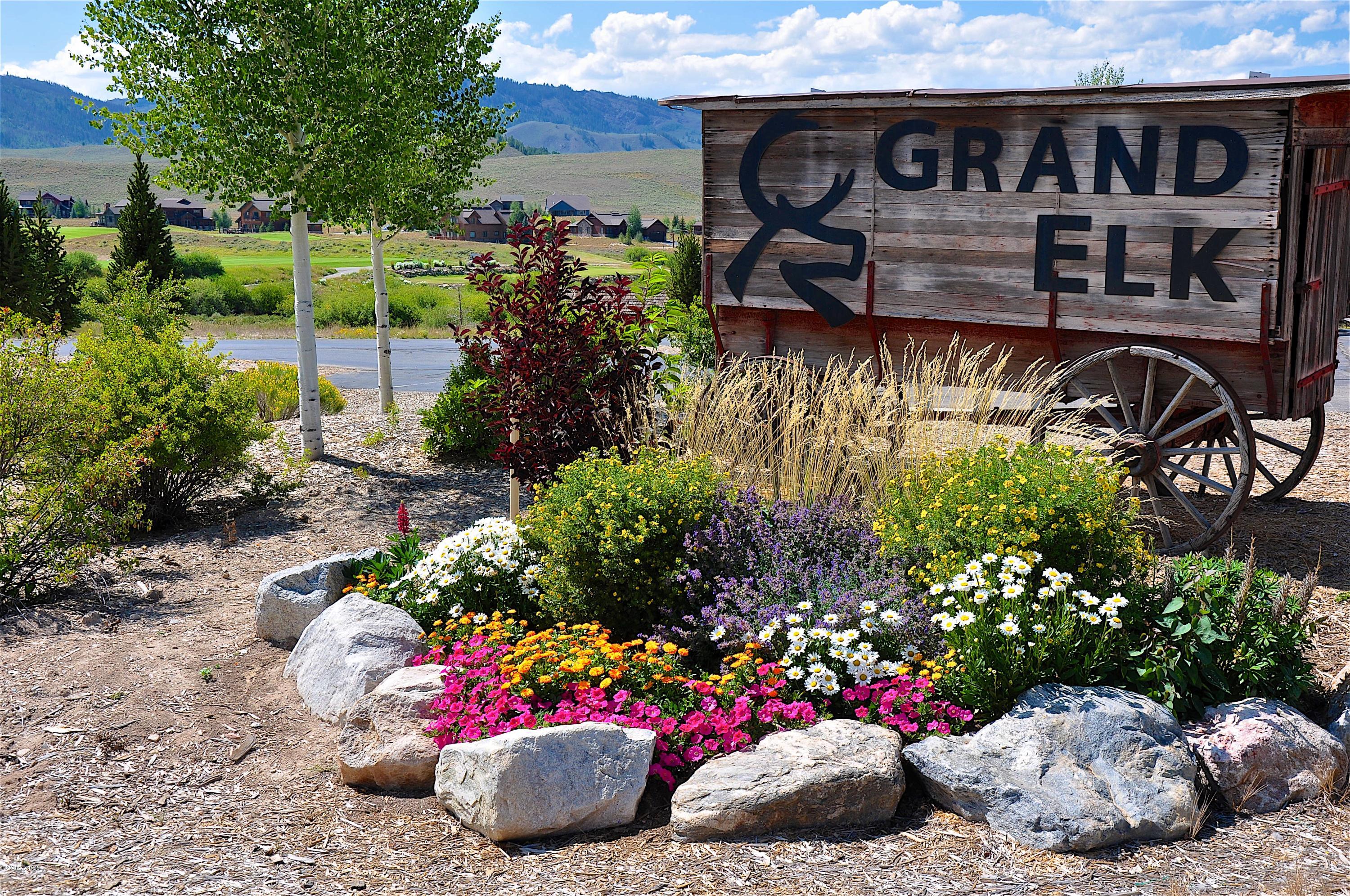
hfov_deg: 43.7
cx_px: 675
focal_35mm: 45
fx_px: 1685
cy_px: 448
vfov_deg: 29.8
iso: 200
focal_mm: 30
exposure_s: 1/250
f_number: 10
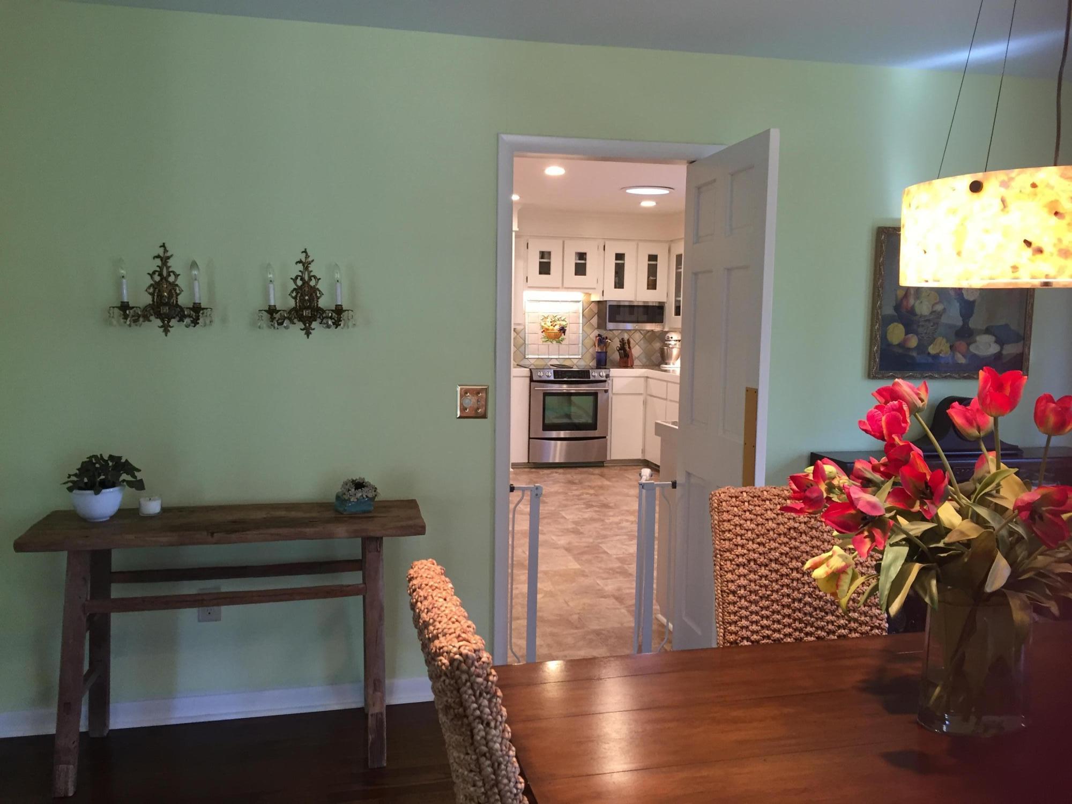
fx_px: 898
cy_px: 402
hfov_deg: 61.7
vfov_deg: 48.2
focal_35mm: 29
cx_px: 536
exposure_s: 1/30
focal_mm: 4.15
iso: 100
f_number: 2.2
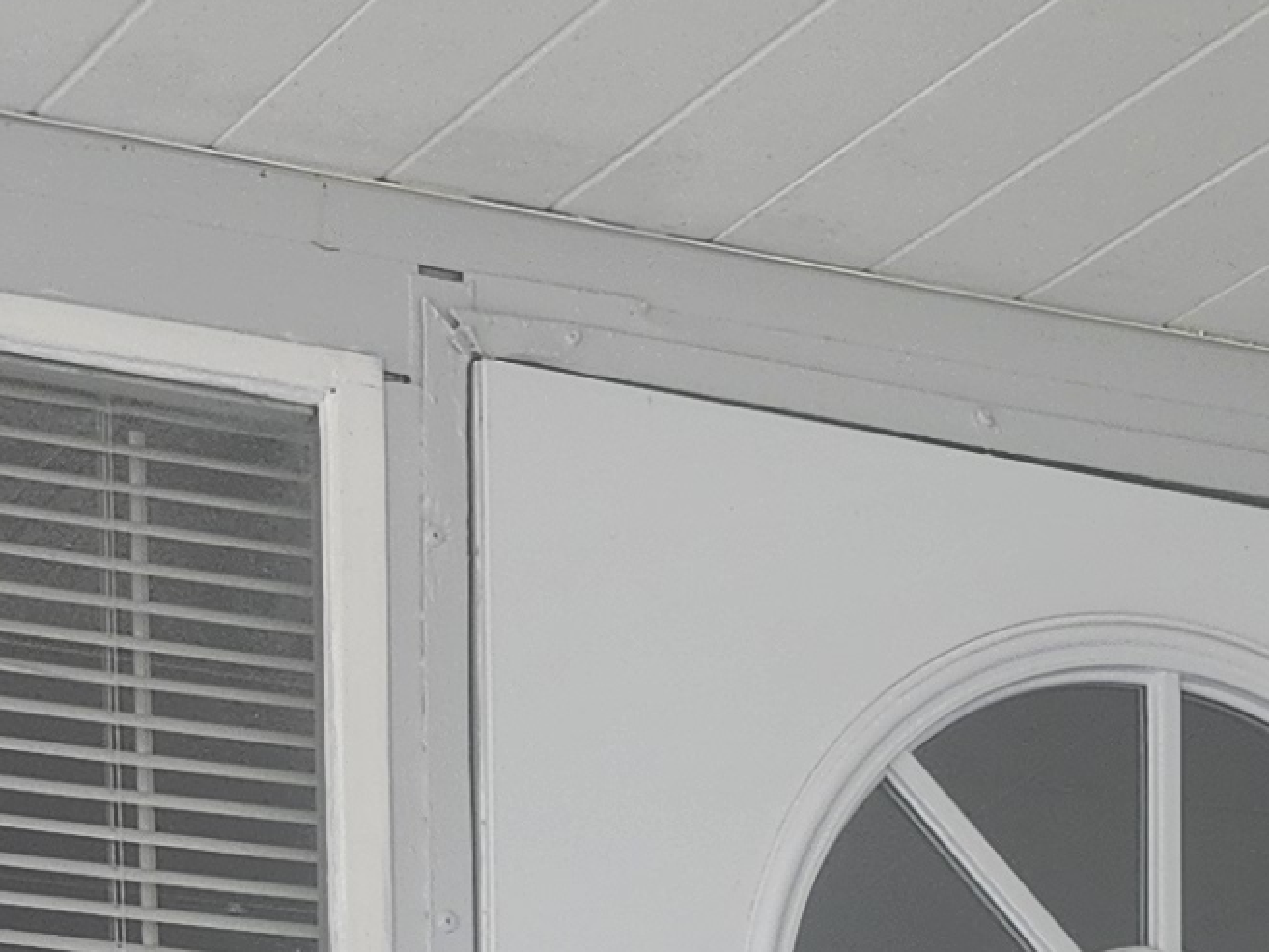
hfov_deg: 13.5
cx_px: 1682
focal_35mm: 140
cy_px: 2282
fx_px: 5133
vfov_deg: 9.4
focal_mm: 5.54
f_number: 1.8
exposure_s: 1/242
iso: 25
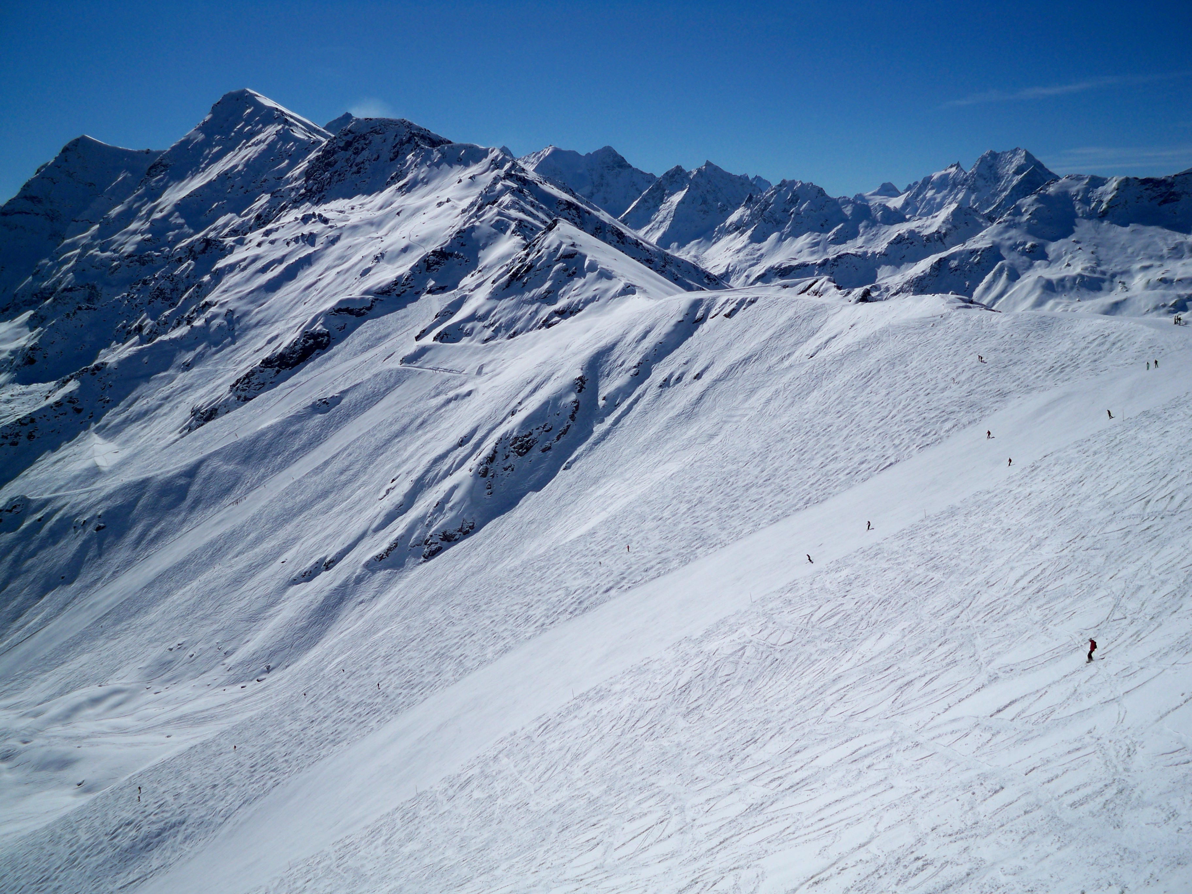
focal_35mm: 35
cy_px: 447
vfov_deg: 40.7
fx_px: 1205
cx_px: 596
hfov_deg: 52.6
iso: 64
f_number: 4.7
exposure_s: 1/1600
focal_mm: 6.3
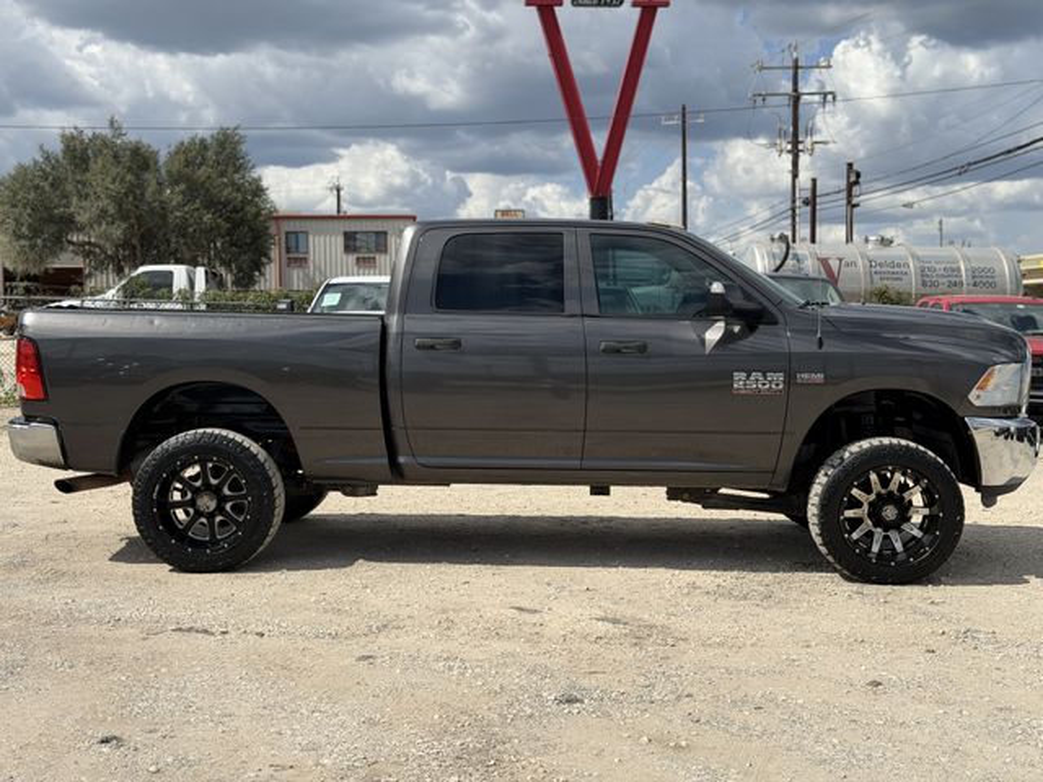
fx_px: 1446
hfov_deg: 39.7
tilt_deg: -2.4
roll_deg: +1.3
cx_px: 522
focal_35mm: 48
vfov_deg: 30.3
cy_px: 391
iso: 64
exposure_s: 1/7143
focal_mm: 6.76
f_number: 1.78
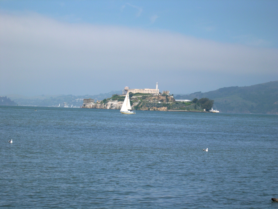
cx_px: 139
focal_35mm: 114
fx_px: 916
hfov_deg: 17.3
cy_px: 104
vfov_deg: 13.0
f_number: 4.9
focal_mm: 24
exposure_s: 1/566
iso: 100
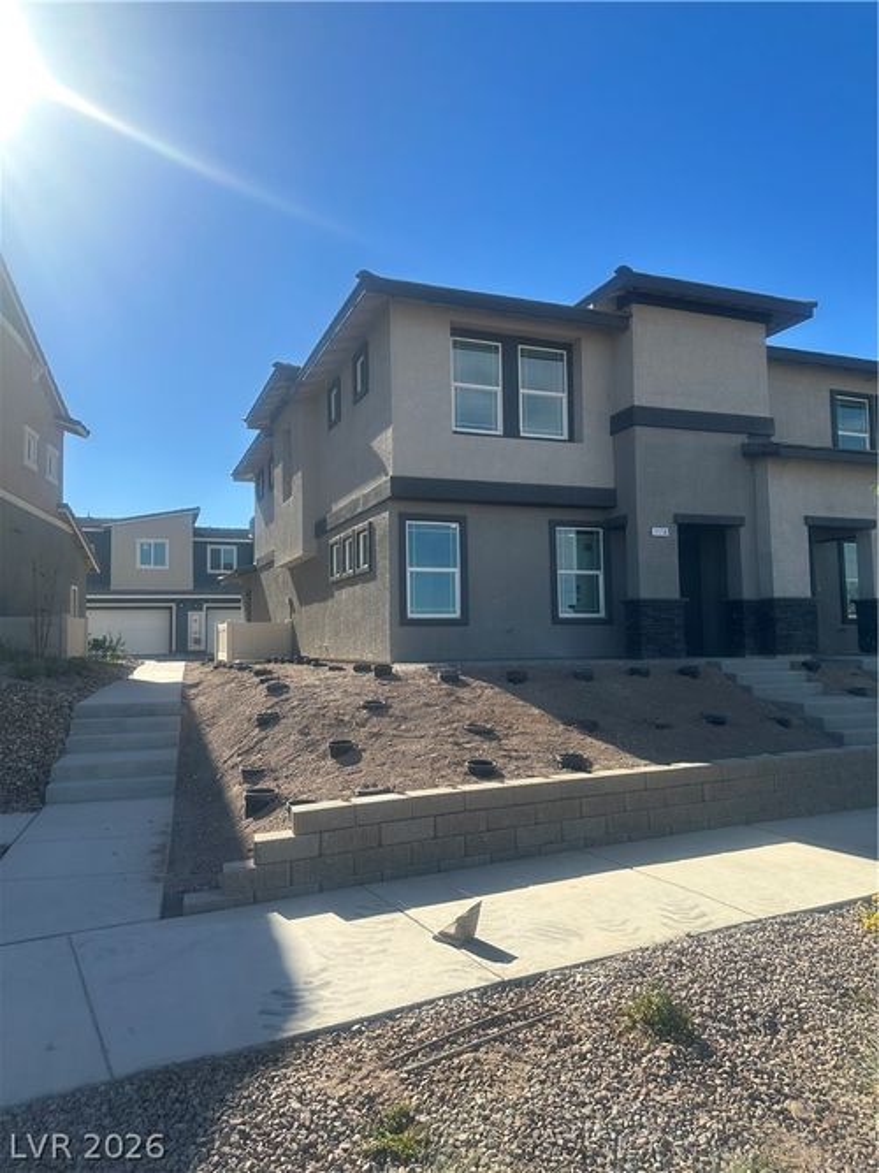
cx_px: 440
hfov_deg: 56.8
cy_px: 586
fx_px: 813
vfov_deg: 71.6
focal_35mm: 24
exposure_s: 1/4545
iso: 80
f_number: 1.78
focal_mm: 6.86
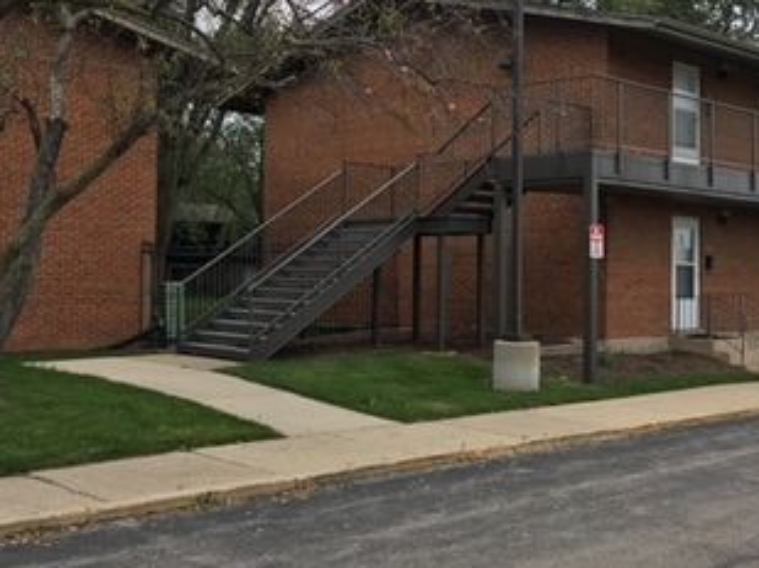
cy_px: 245
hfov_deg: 40.4
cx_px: 418
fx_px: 1029
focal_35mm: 47
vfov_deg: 30.8
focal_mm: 4.15
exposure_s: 1/313
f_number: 2.2
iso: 25
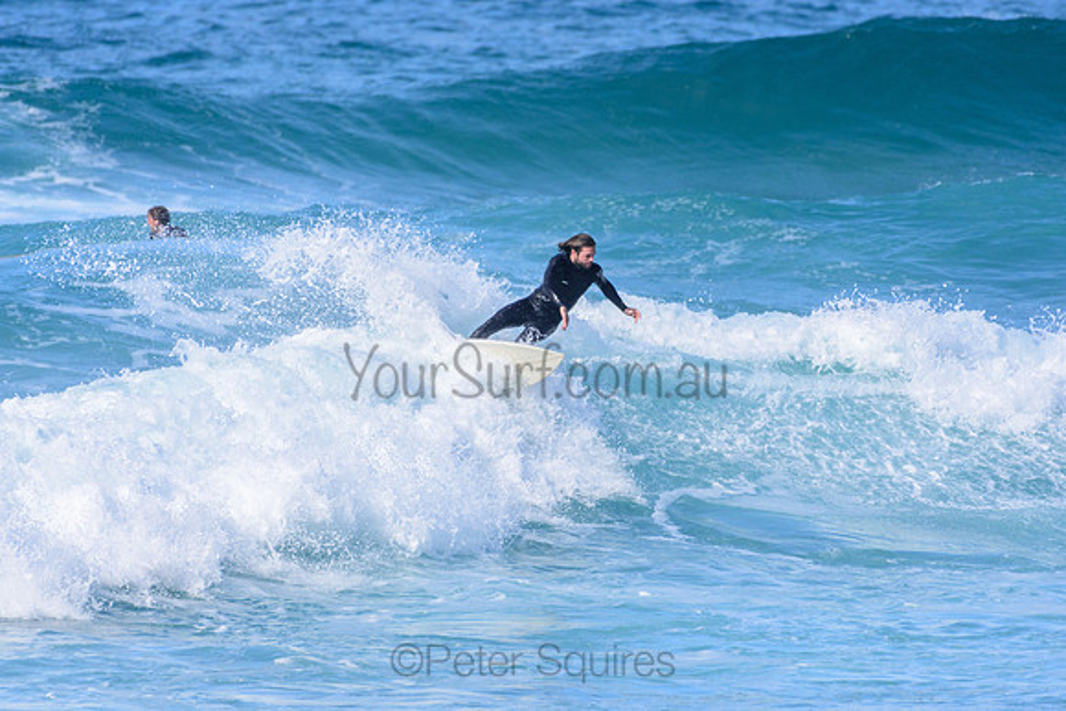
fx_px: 22216
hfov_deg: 2.7
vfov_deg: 1.8
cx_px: 533
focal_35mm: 750
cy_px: 356
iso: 280
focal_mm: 500
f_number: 5.6
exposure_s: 1/2000
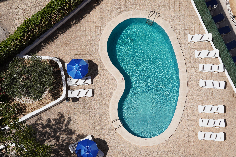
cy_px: 78
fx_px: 551
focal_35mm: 84
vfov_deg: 16.3
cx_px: 118
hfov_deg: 24.2
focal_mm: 56
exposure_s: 1/640
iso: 100
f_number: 7.1
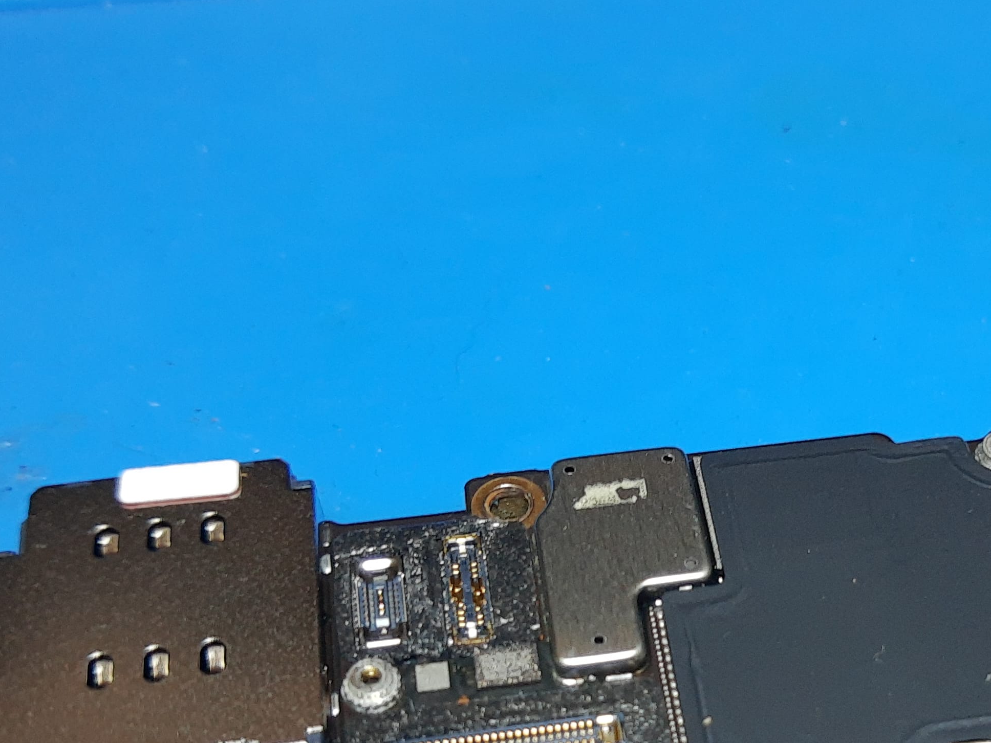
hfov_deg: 34.1
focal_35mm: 55
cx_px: 767
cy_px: 596
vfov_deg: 26.1
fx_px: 1575
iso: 149
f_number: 1.8
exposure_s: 1/50
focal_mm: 3.95
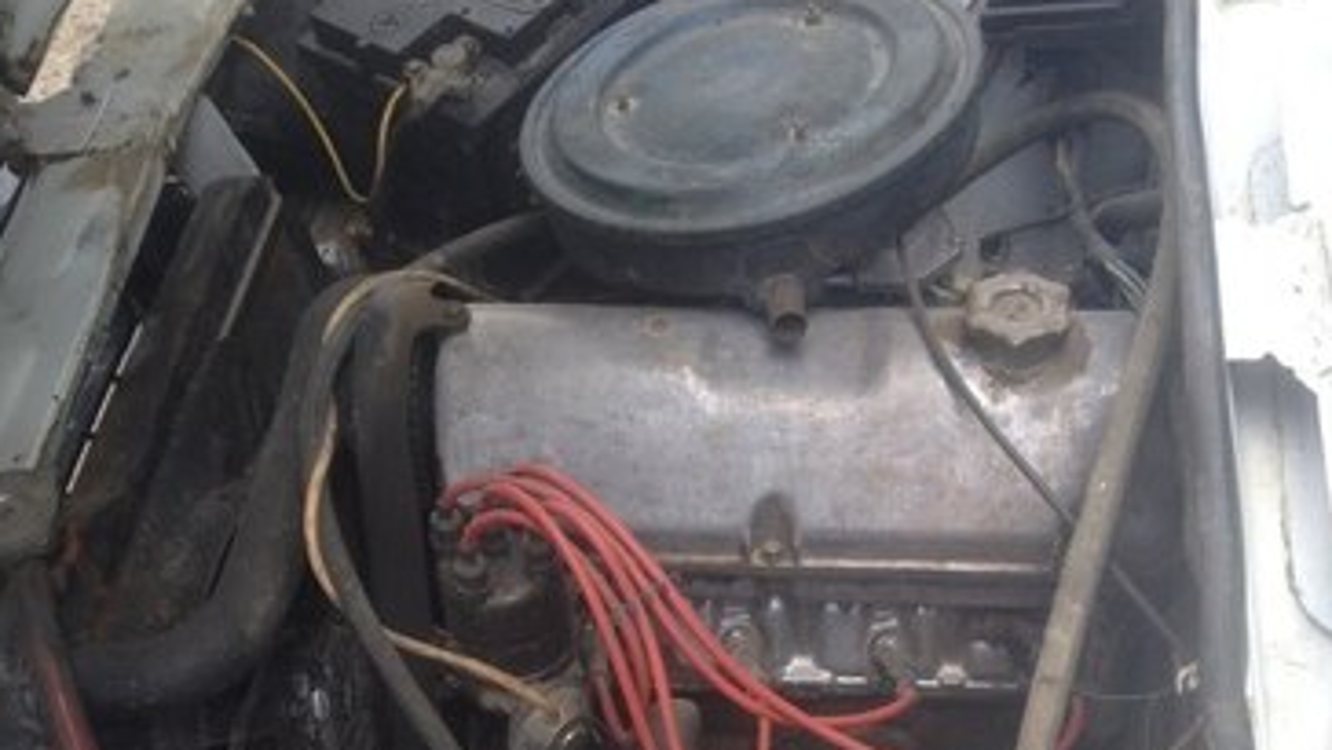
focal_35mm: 52
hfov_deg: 39.9
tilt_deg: -58.7
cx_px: 670
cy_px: 805
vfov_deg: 22.0
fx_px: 1837
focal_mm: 4.28
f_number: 2.4
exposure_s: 1/162
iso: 50
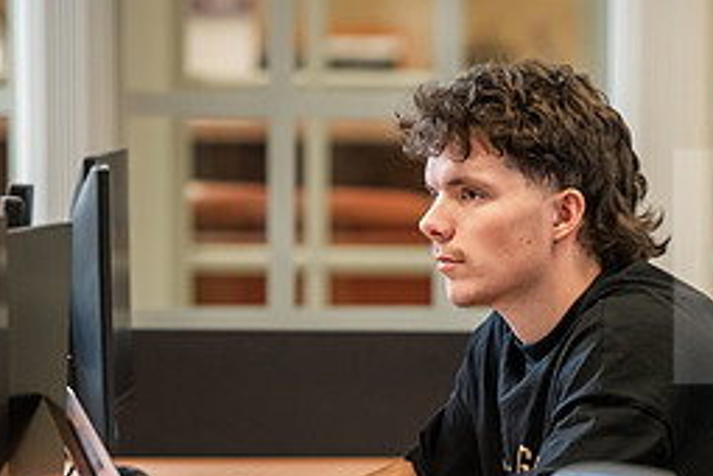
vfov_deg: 3.4
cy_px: 489
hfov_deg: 5.0
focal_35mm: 409
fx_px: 8100
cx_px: 590
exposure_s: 1/160
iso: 1250
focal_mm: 180
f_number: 3.2
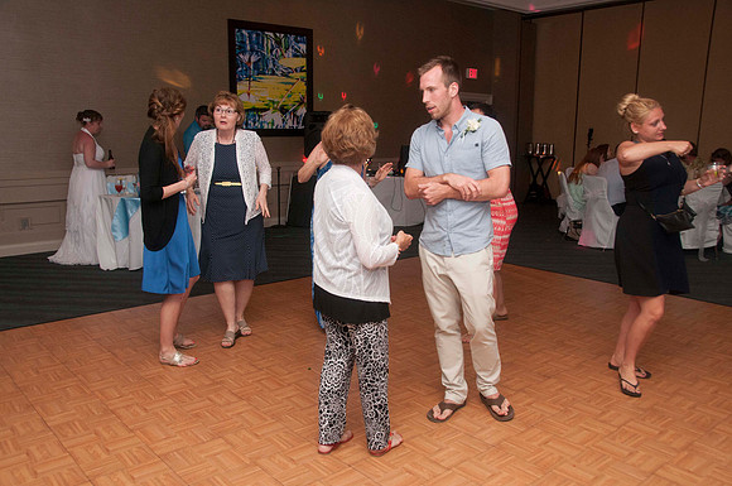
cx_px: 366
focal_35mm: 30
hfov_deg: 62.0
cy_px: 243
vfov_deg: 43.5
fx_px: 609
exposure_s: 1/60
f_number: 5.6
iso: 800
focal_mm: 20
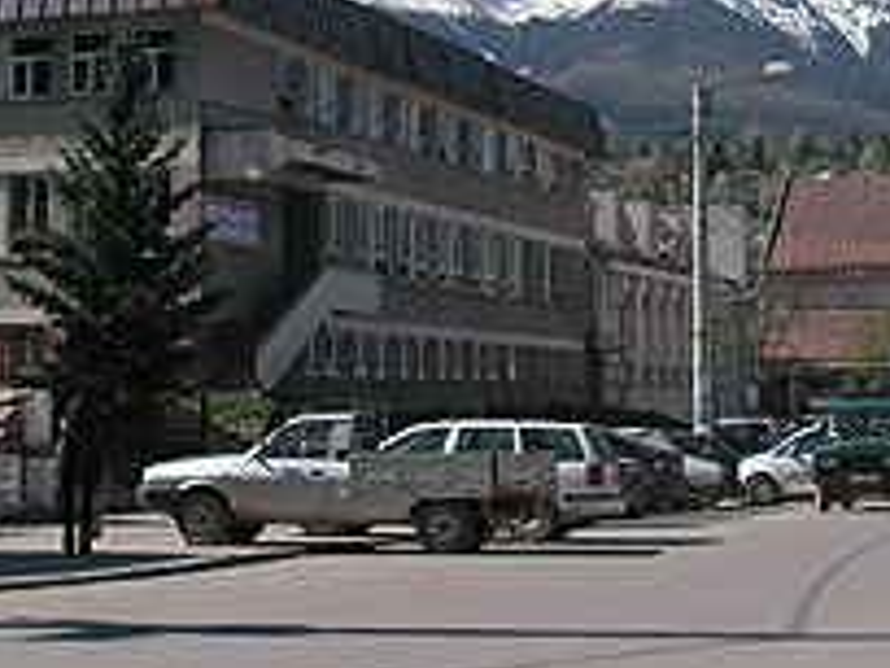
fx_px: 2160
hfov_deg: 23.1
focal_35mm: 84
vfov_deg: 17.5
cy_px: 175
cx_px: 624
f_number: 3.3
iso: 50
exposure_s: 1/750
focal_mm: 6.3
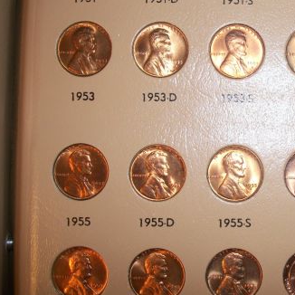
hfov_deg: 31.2
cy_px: 129
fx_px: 501
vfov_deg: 32.8
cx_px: 268
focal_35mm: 52
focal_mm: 5.7
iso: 80
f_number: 2.9
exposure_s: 1/30
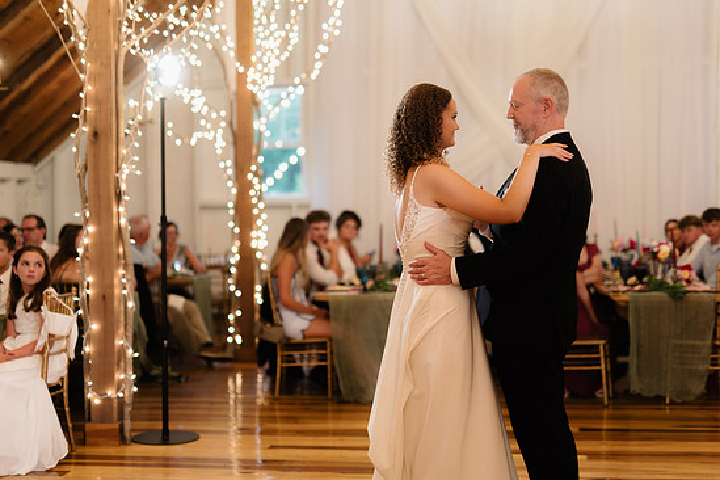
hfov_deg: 35.6
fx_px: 1120
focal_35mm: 56
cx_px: 347
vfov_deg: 24.2
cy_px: 236
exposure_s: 1/200
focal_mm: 50
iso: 800
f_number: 1.8
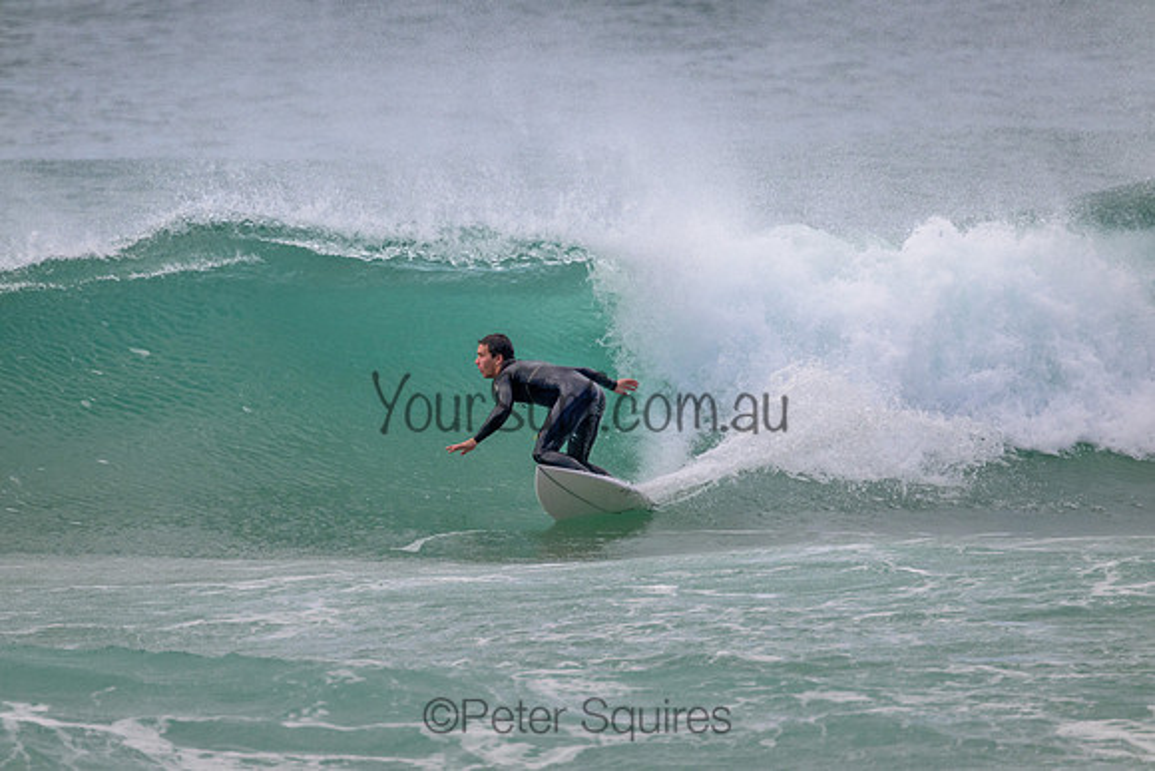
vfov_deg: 1.7
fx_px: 25671
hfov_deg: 2.6
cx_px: 578
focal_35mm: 800
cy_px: 386
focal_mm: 800
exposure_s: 1/2000
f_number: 11
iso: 1600
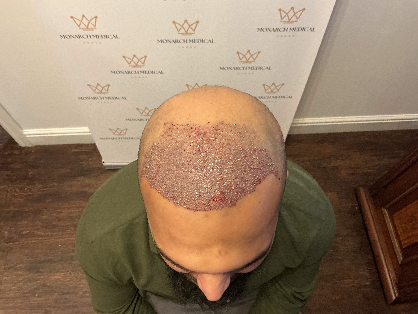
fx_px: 350
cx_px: 209
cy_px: 157
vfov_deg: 48.2
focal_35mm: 29
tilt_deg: -63.4
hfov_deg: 61.7
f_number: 1.8
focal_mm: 3
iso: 200
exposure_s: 1/40
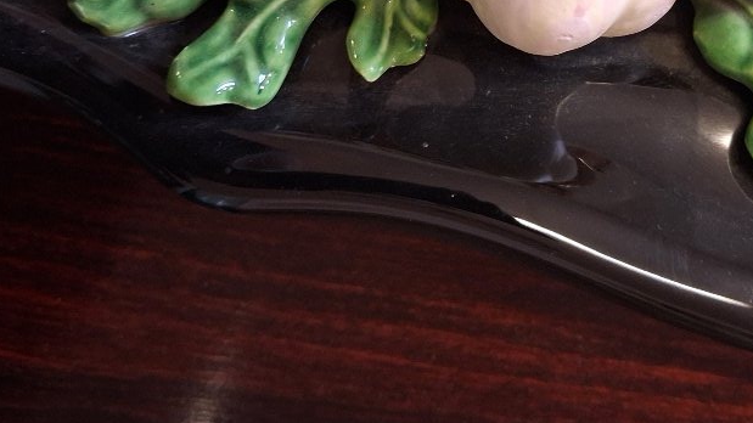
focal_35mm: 57
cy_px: 0
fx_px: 1138
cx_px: 586
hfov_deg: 35.6
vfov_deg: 20.4
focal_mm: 4
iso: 320
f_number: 1.8
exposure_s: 1/50
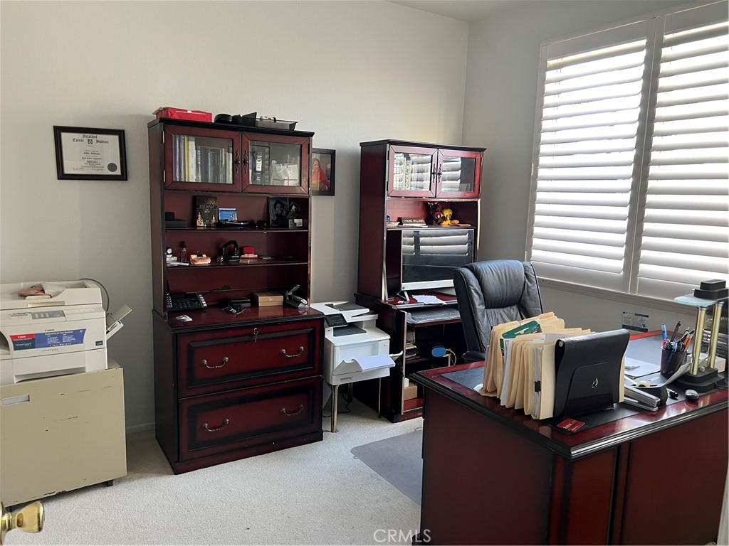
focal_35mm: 26
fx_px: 548
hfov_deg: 67.3
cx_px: 364
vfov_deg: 53.1
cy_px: 273
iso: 125
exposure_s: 1/71
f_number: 1.5
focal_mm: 5.7
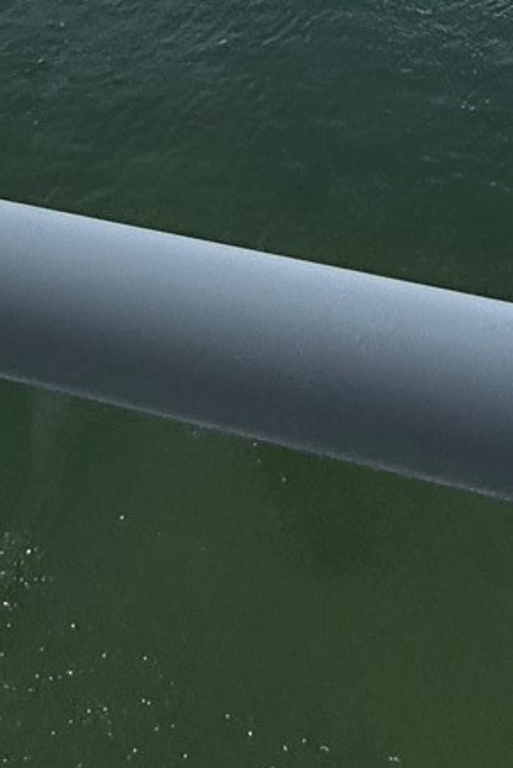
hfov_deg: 25.0
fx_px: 1152
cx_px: 347
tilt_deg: -2.6
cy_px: -561
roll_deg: +1.6
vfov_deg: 23.1
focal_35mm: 54
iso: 50
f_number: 2.2
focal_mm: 2.22
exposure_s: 1/3891
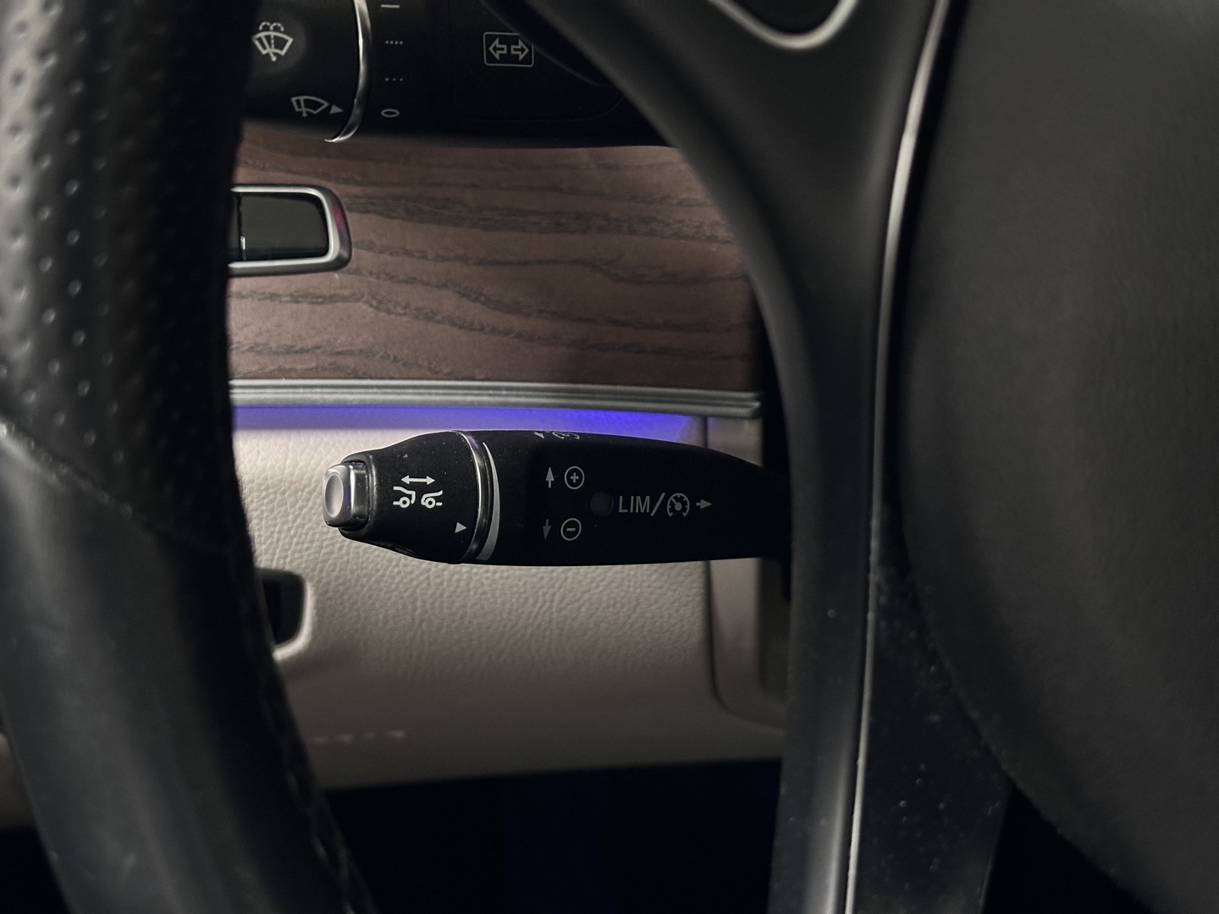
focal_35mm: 48
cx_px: 610
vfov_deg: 30.3
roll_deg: +1.8
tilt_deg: -30.3
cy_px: 457
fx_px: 1690
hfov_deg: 39.7
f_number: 1.78
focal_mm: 6.86
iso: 400
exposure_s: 1/25
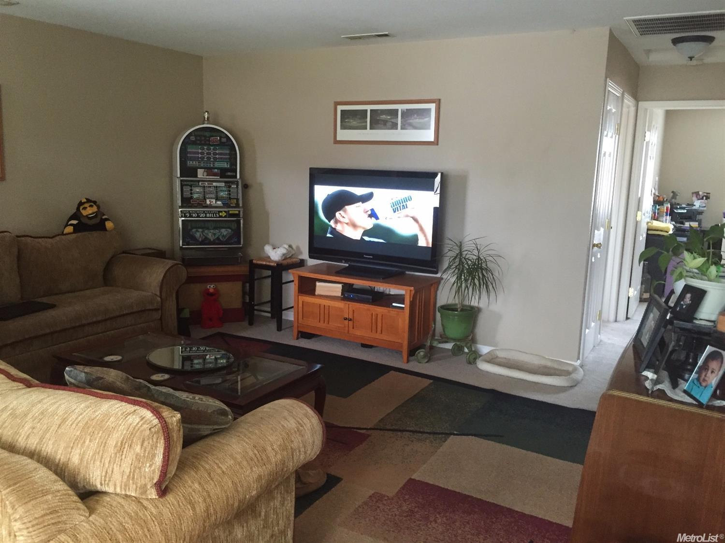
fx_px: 607
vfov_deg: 48.2
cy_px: 272
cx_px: 362
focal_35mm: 29
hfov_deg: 61.7
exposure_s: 1/30
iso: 250
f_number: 2.2
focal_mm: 4.15
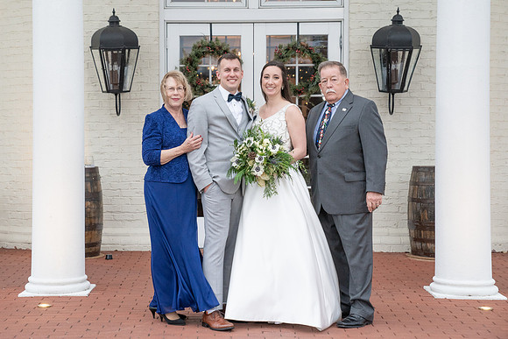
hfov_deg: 25.1
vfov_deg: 16.9
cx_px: 215
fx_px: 1141
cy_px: 155
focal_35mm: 81
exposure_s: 1/200
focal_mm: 70
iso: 2000
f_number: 4
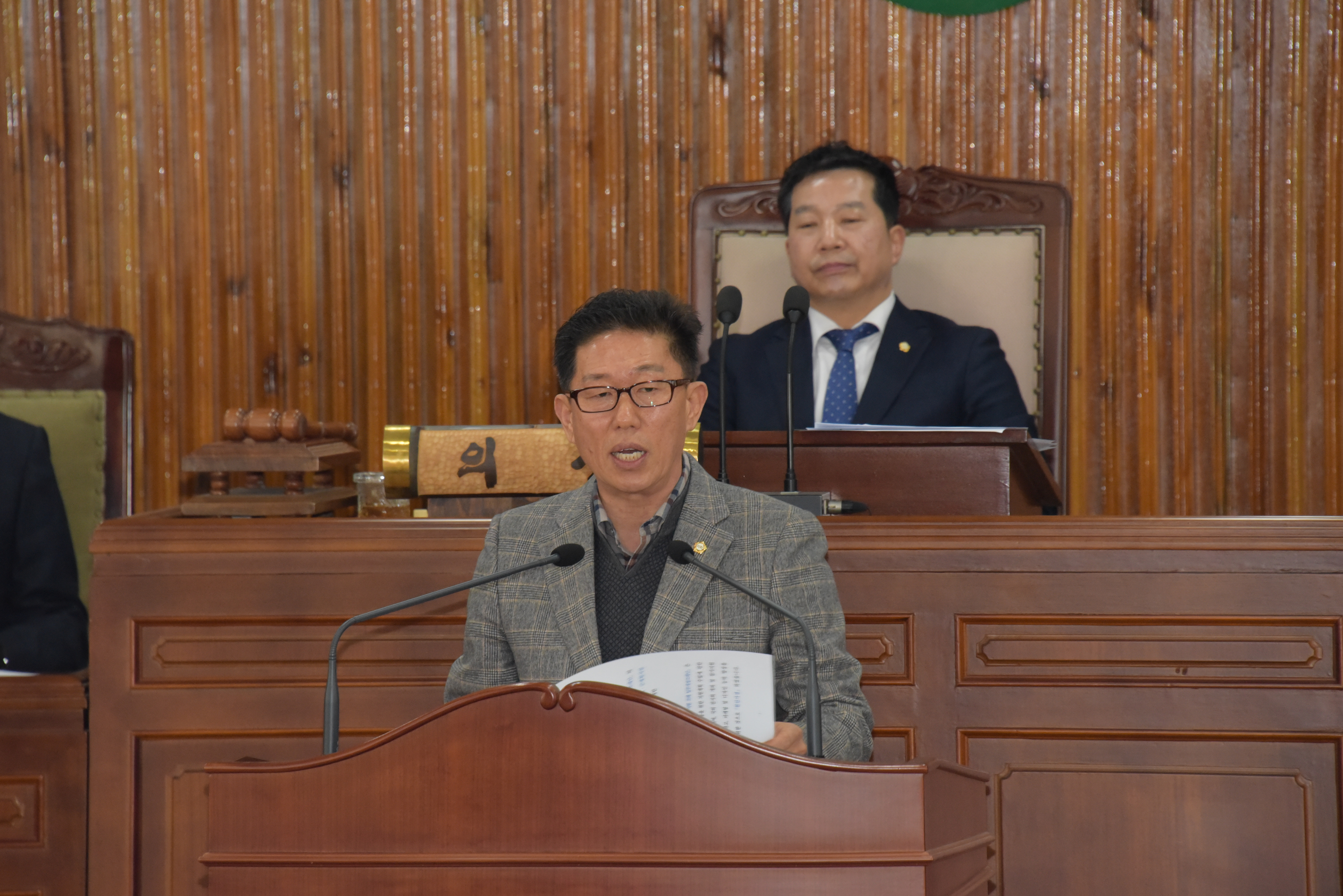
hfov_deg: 6.9
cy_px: 448
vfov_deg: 4.6
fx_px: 11195
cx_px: 672
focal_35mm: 300
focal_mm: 300
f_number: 8
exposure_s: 1/200
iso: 4500
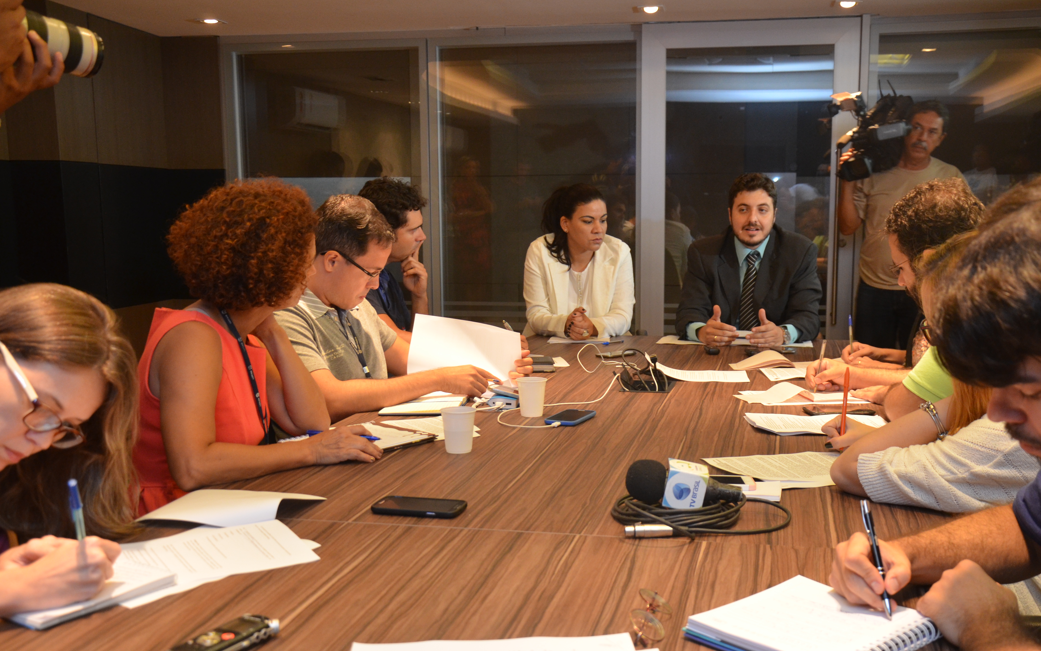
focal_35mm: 40
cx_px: 564
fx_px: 1135
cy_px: 371
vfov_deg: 31.9
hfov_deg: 49.2
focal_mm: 24
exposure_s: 1/50
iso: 800
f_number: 4.5
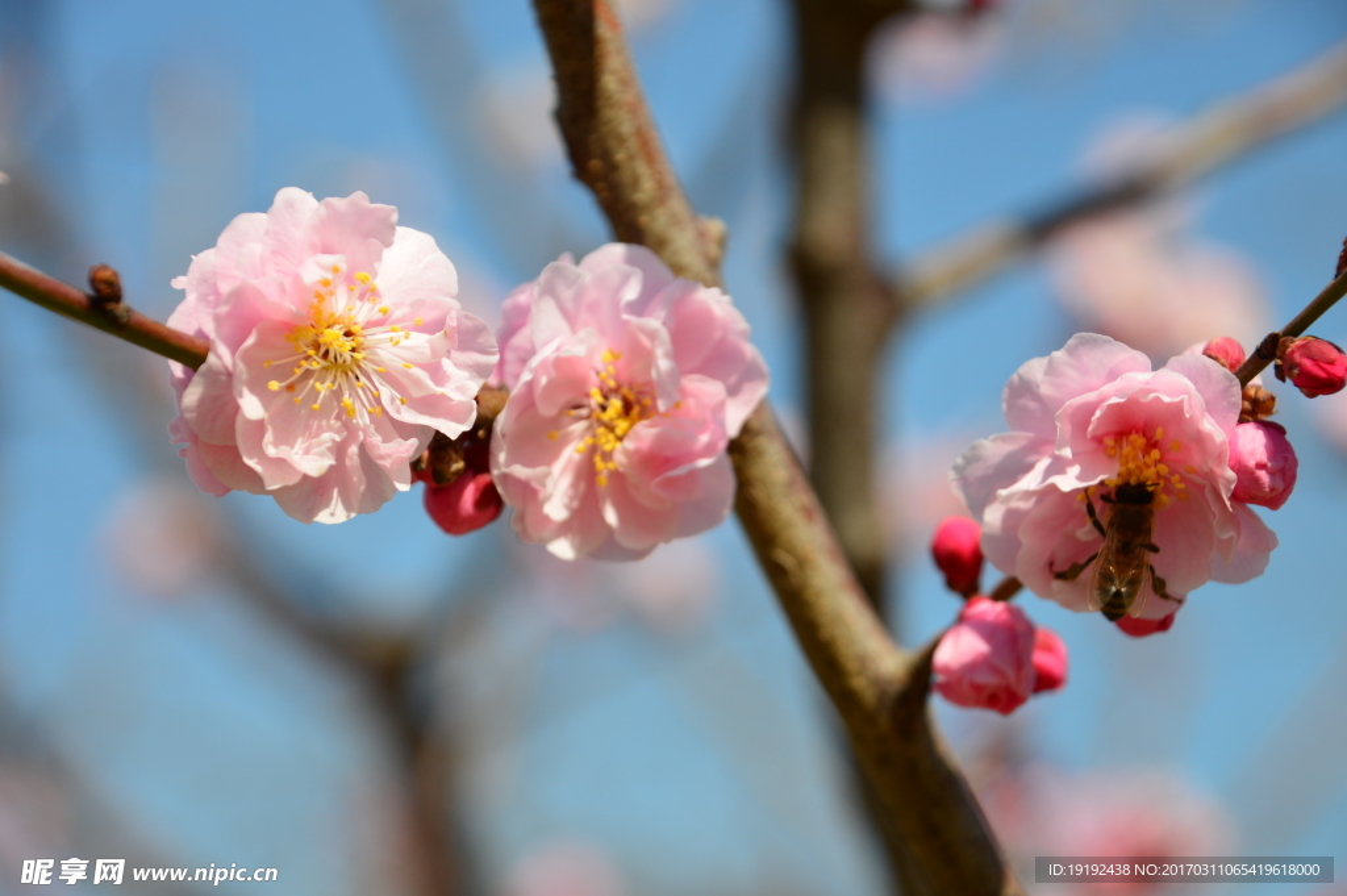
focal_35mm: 120
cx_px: 674
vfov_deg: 11.4
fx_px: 4486
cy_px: 448
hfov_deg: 17.1
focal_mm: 80
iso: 200
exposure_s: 1/1000
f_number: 6.3
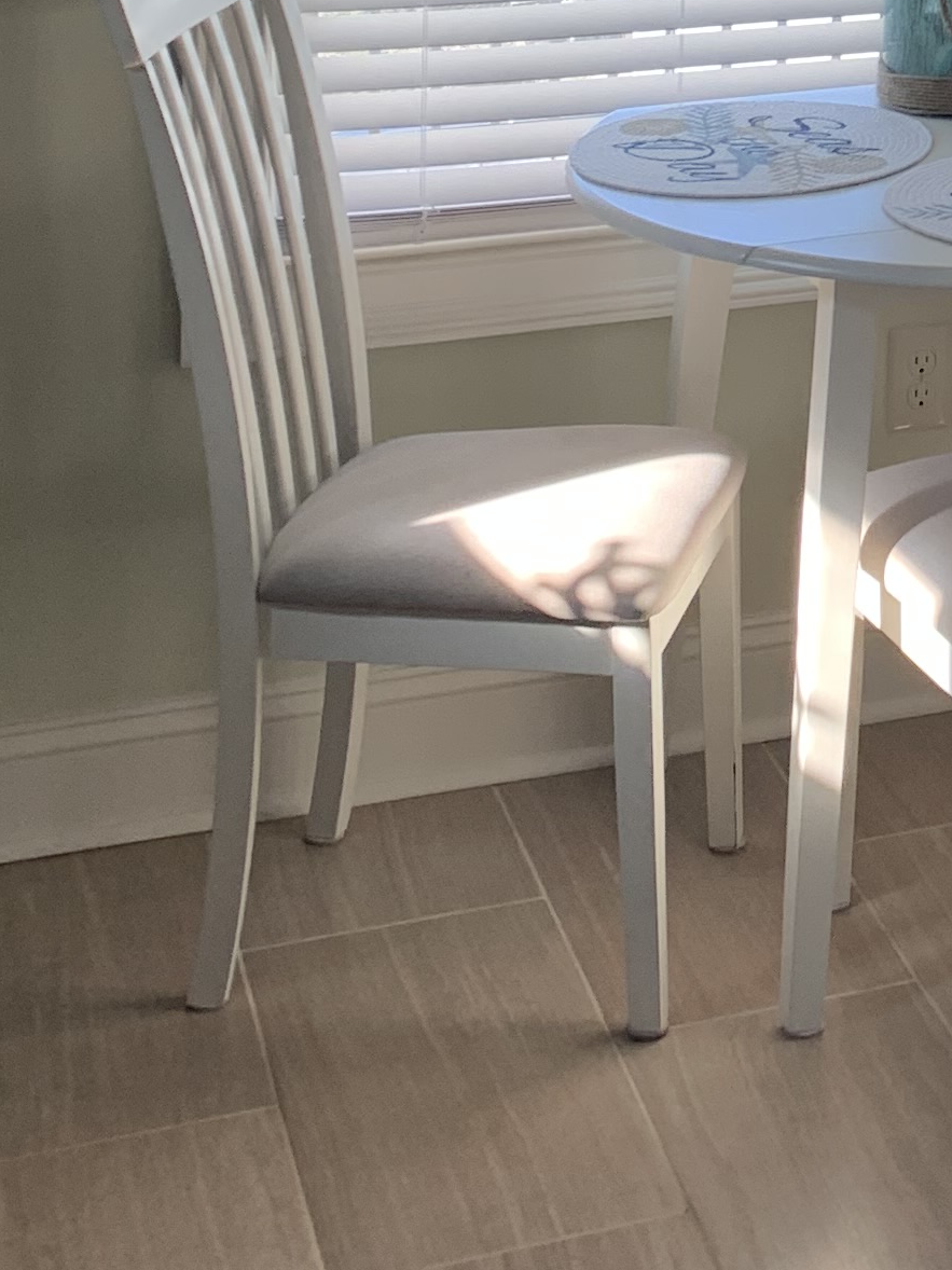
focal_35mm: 89
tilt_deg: -2.6
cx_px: 1281
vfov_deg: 19.8
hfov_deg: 15.7
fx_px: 3265
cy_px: -482
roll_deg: -1.7
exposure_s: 1/121
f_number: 1.8
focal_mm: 4.25
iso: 64
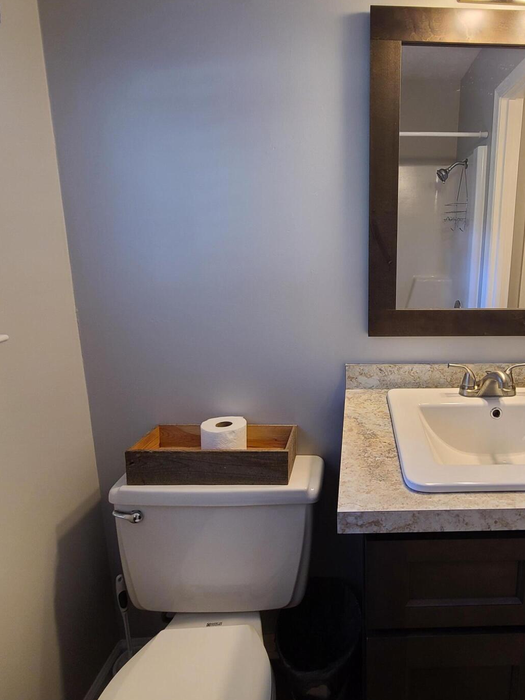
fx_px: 384
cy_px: 318
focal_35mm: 19
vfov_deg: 84.5
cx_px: 375
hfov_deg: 65.7
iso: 125
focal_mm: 2.2
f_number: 2.2
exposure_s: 1/59
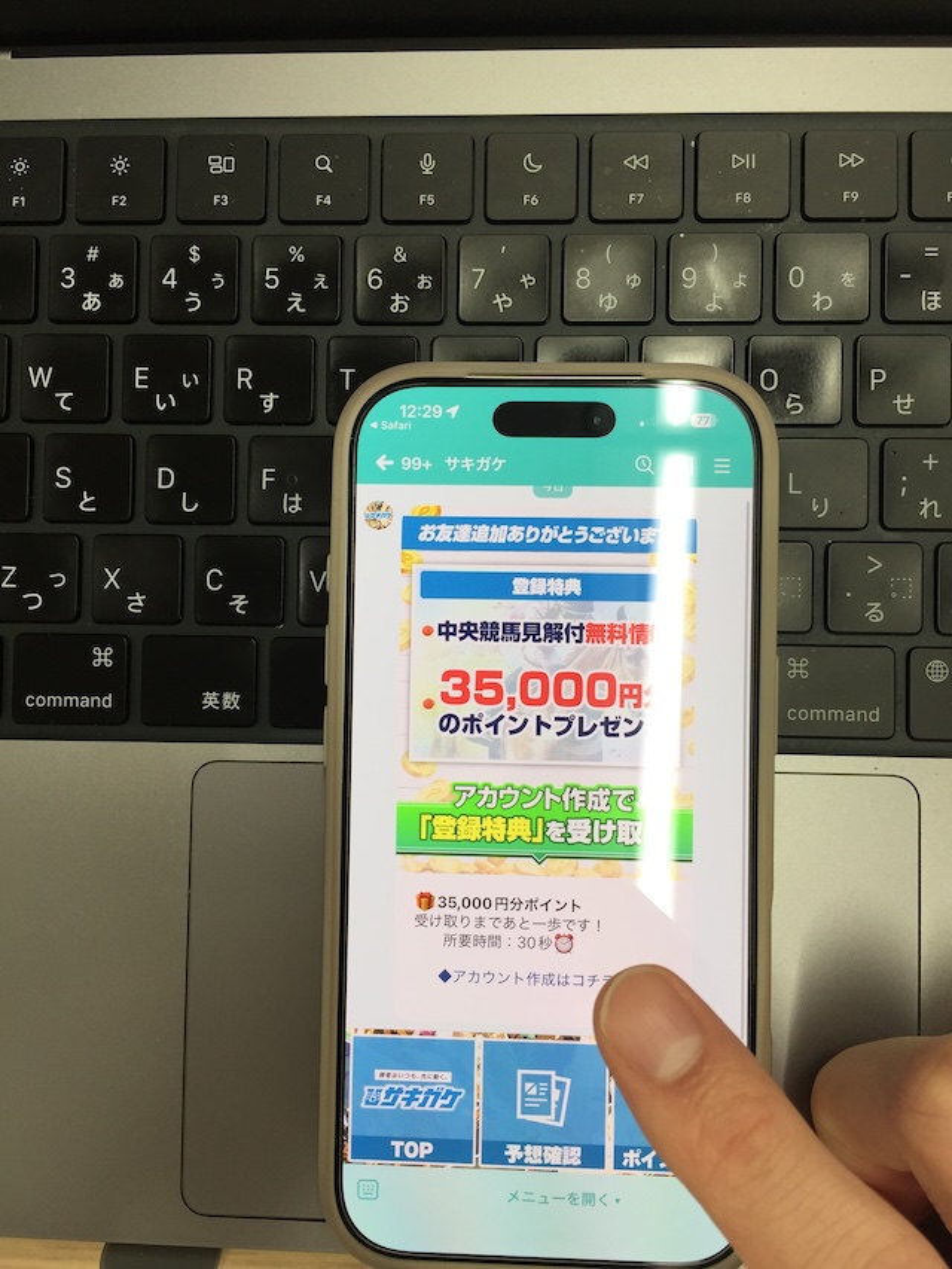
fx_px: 1063
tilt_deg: -74.9
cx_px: 476
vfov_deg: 61.7
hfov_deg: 48.2
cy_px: 634
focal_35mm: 29
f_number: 2.2
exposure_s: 1/120
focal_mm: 4.15
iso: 40
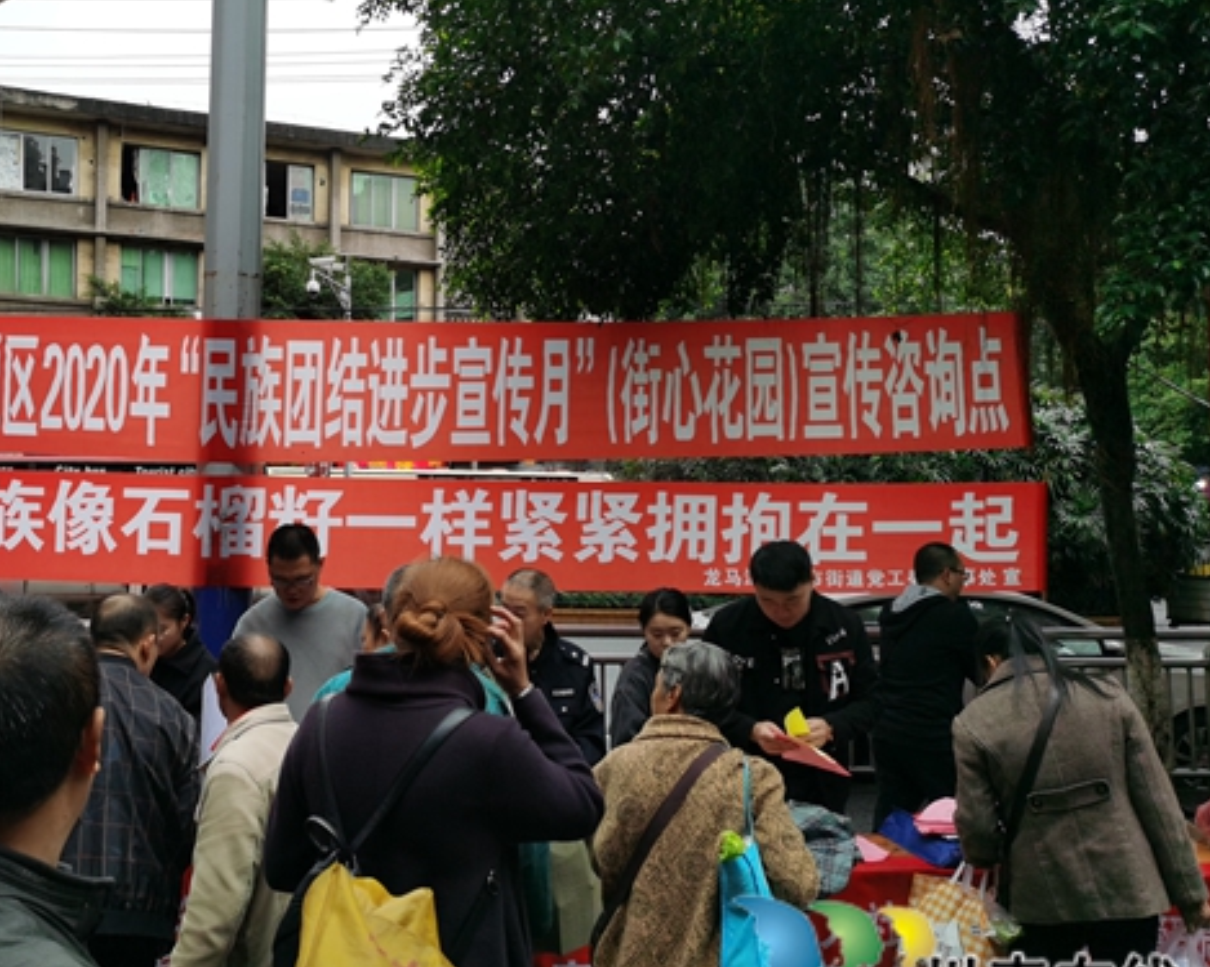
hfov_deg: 49.6
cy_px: 477
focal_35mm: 36
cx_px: 423
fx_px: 1289
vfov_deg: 41.1
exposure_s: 1/153
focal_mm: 5.58
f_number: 1.8
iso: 50
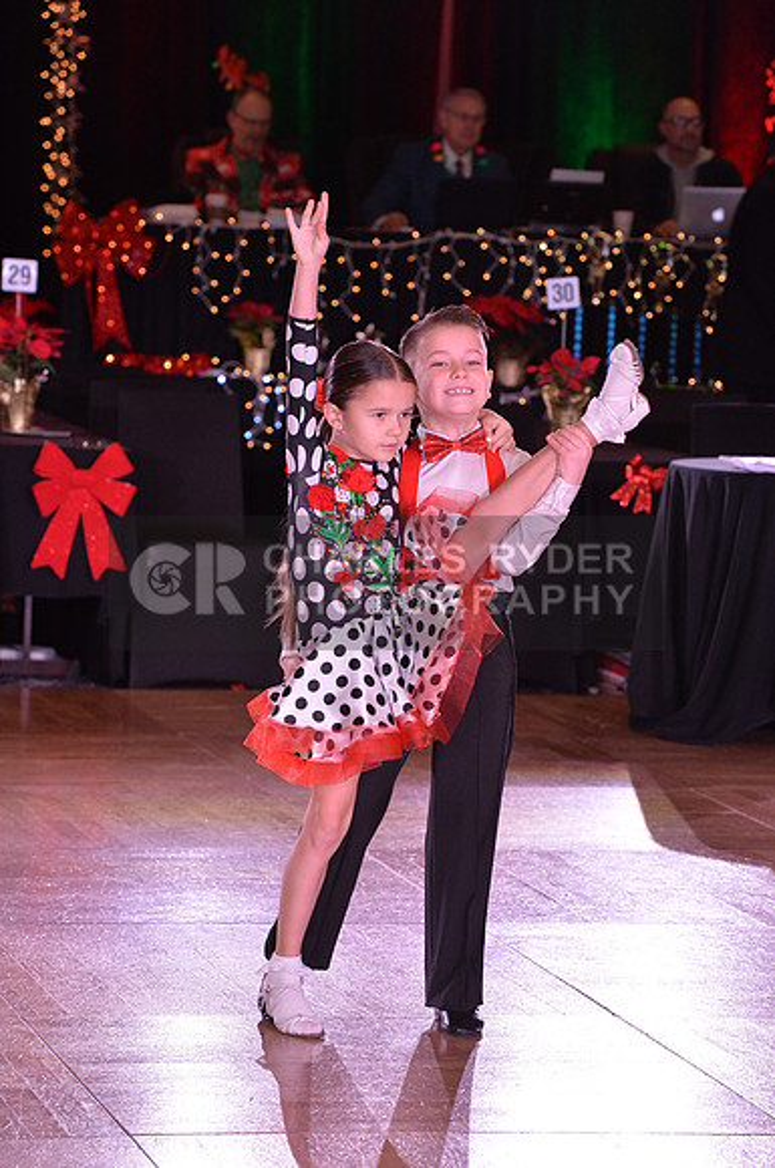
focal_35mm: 160
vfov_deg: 12.9
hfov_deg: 8.6
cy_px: 584
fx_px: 5182
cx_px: 388
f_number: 6.3
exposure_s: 1/250
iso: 2000
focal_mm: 160
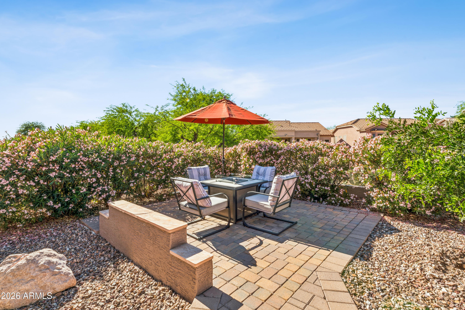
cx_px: 232
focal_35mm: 17
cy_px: 155
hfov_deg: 93.6
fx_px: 218
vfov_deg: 70.8
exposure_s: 1/25
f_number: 22
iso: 100
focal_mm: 16.9
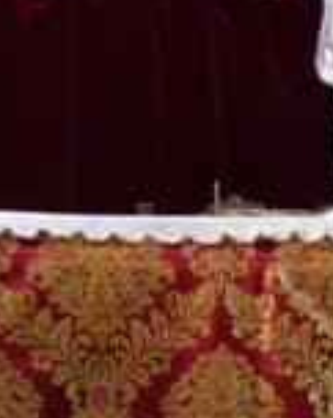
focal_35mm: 222
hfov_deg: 6.8
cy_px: -454
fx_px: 2743
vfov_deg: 8.2
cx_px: -189
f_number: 4
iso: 4000
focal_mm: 35
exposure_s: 1/160
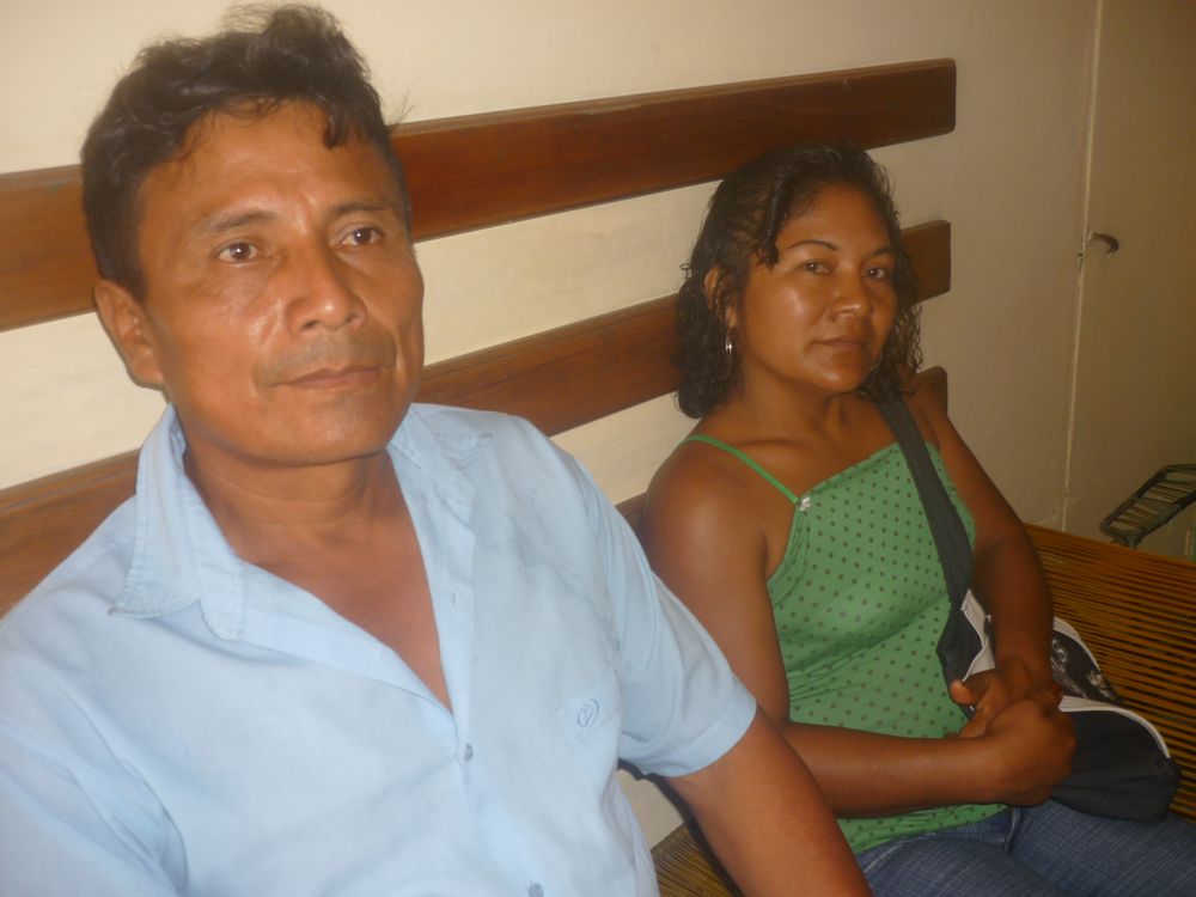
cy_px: 448
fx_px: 1140
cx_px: 598
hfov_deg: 55.4
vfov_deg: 42.9
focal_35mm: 33
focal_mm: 5.5
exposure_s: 1/30
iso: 100
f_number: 2.8
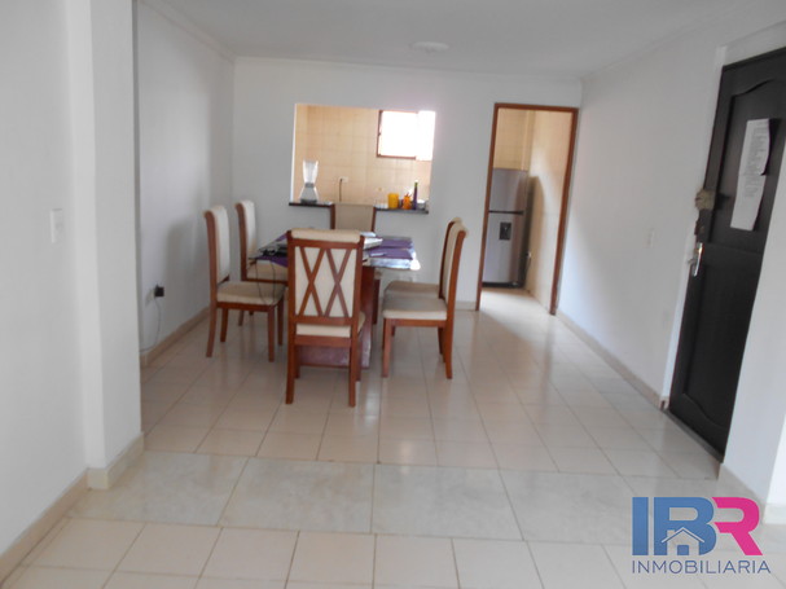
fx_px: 590
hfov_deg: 67.3
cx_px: 393
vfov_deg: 53.0
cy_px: 294
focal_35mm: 26
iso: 200
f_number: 3.2
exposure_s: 1/30
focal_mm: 4.6
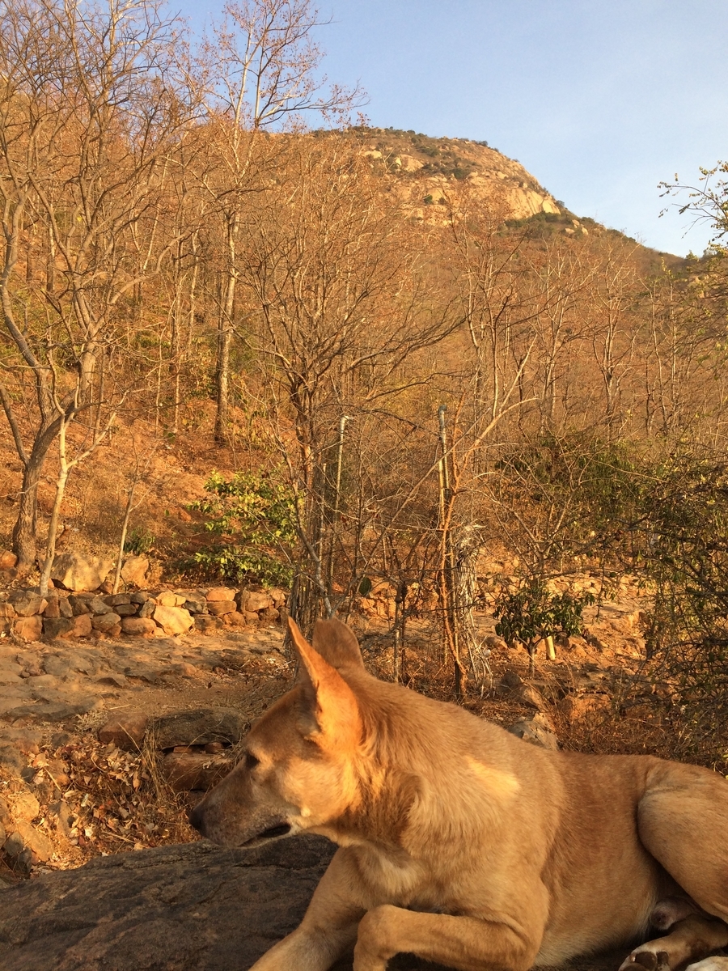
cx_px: 364
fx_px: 813
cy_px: 486
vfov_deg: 61.7
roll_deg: -0.7
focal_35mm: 29
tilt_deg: +1.9
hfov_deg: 48.2
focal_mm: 4.15
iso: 32
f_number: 2.2
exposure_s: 1/554
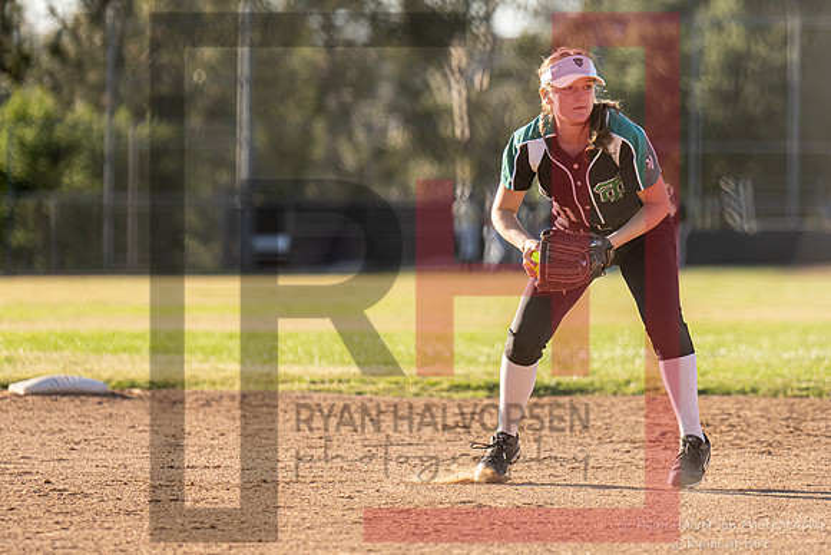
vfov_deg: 5.2
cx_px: 550
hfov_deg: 7.8
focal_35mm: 263
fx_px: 6074
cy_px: 158
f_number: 2.8
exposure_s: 1/2500
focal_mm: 152
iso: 320
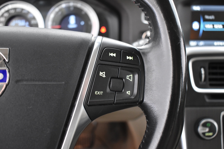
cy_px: 74
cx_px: 112
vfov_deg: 36.9
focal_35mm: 36
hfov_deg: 53.1
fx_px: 224
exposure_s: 1/15
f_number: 3.8
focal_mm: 24
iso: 3200
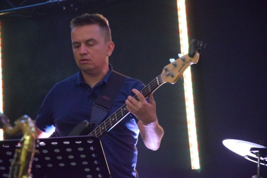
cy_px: 89
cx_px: 134
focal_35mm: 158
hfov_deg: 13.0
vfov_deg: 8.7
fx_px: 1168
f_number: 5.6
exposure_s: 1/50
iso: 12800
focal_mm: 105
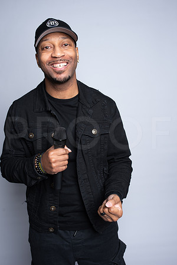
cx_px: 88
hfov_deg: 37.9
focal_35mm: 35
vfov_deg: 54.4
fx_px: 258
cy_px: 132
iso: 250
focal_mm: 35
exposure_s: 1/200
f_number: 6.3
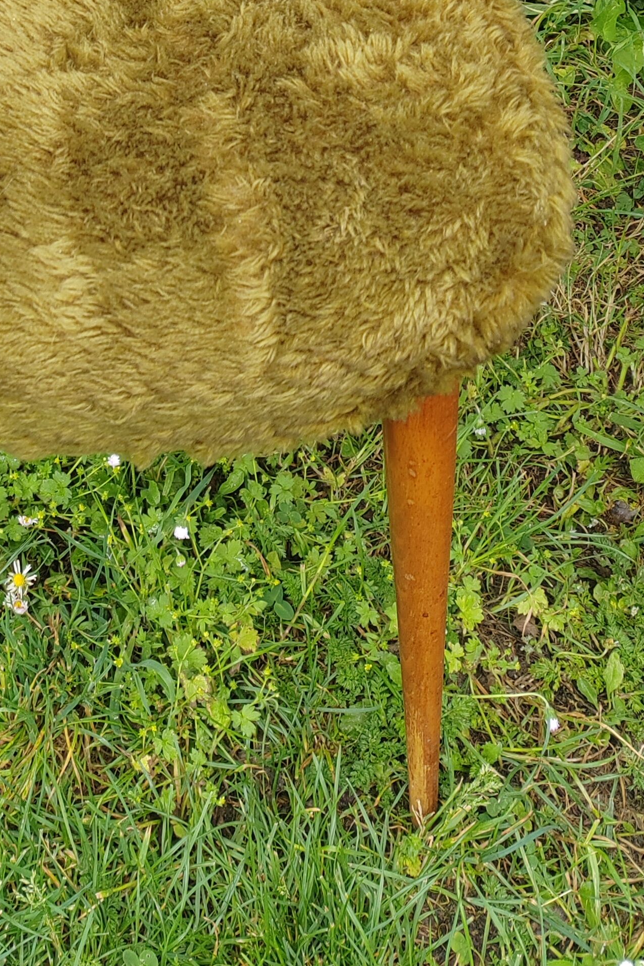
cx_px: 33
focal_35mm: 60
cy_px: -43
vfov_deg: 30.5
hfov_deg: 22.0
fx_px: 1610
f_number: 1.9
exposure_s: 1/100
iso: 125
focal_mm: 5.52
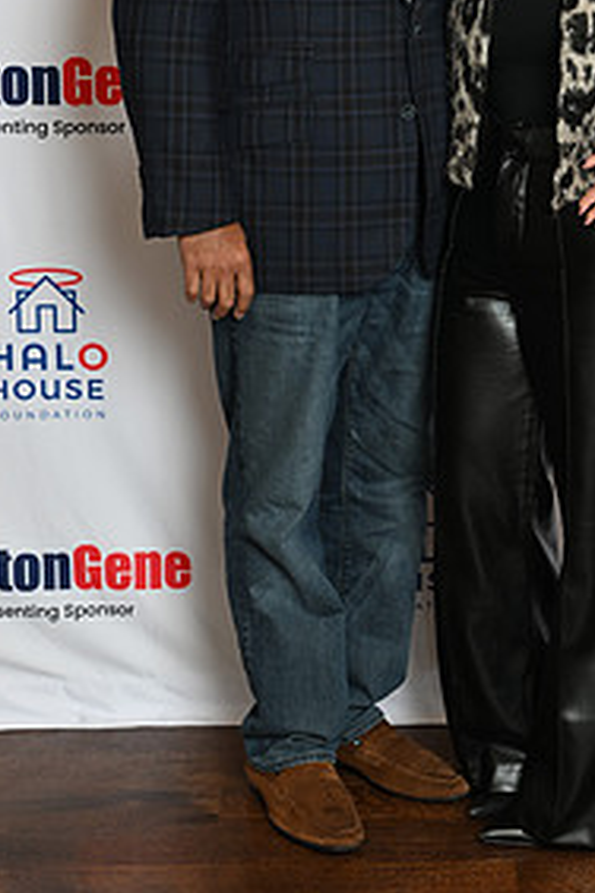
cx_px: 476
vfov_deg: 19.6
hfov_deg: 13.2
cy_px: 149
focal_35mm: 103
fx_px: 2553
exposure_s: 1/60
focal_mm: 50
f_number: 3.5
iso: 200
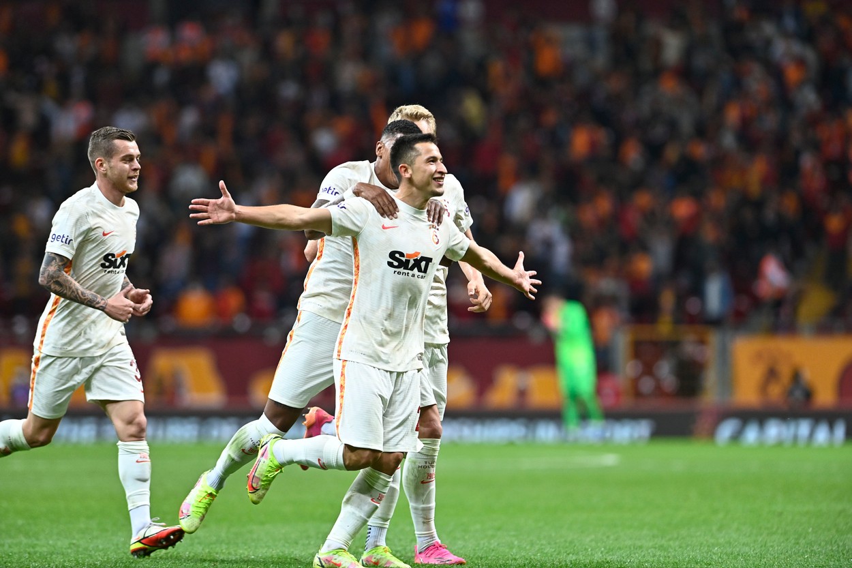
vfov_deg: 4.6
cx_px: 426
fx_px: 7099
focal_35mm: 300
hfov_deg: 6.9
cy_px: 284
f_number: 4
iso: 2000
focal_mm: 300
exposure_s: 1/1000
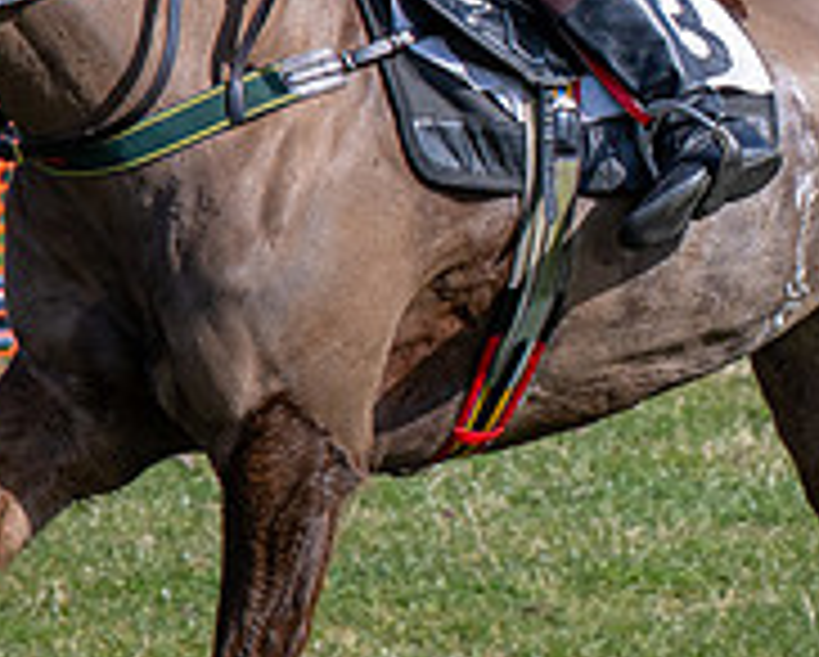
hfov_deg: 4.4
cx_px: 601
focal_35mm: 438
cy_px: 26
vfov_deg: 3.5
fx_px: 10628
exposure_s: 1/1250
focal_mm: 70
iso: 200
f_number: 5
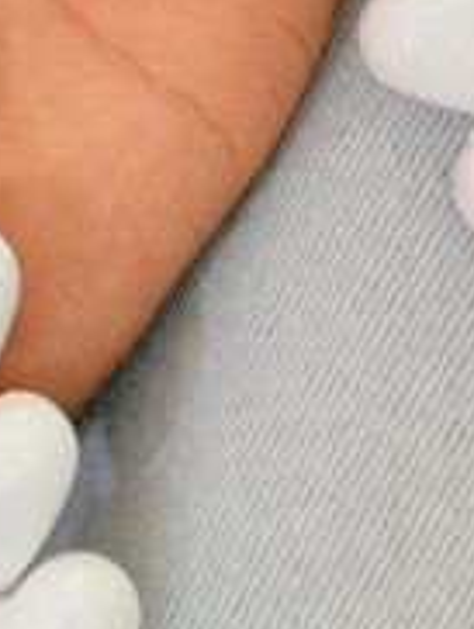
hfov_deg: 9.8
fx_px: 2750
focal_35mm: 151
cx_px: 301
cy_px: 254
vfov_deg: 13.1
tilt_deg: -58.0
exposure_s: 1/60
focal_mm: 6.76
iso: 125
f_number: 1.78
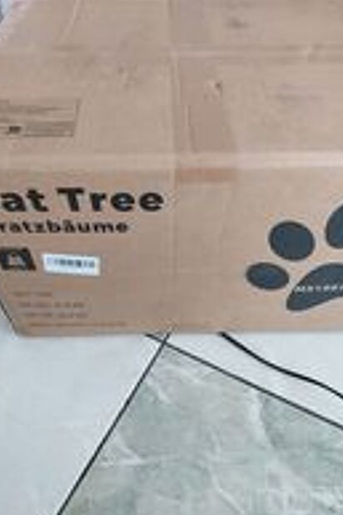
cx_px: 167
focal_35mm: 28
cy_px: 265
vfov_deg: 65.5
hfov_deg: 46.4
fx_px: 400
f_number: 1.8
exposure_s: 1/50
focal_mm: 4
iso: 250
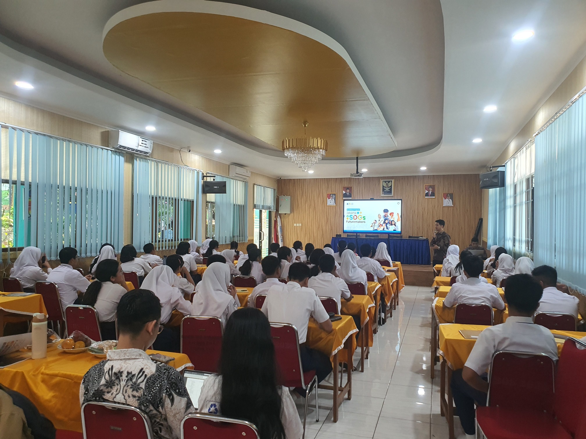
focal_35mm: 26
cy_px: 220
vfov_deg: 53.1
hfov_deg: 67.3
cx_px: 293
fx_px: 440
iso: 250
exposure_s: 1/50
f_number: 2.4
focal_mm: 4.3
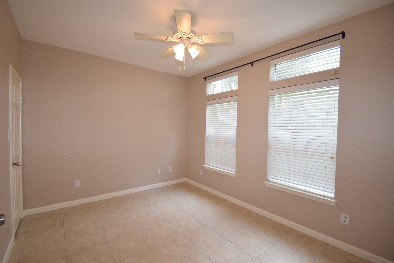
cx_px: 197
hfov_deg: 100.4
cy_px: 132
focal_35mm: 15
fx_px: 164
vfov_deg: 77.3
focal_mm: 10
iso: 800
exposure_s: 1/125
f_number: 5.6
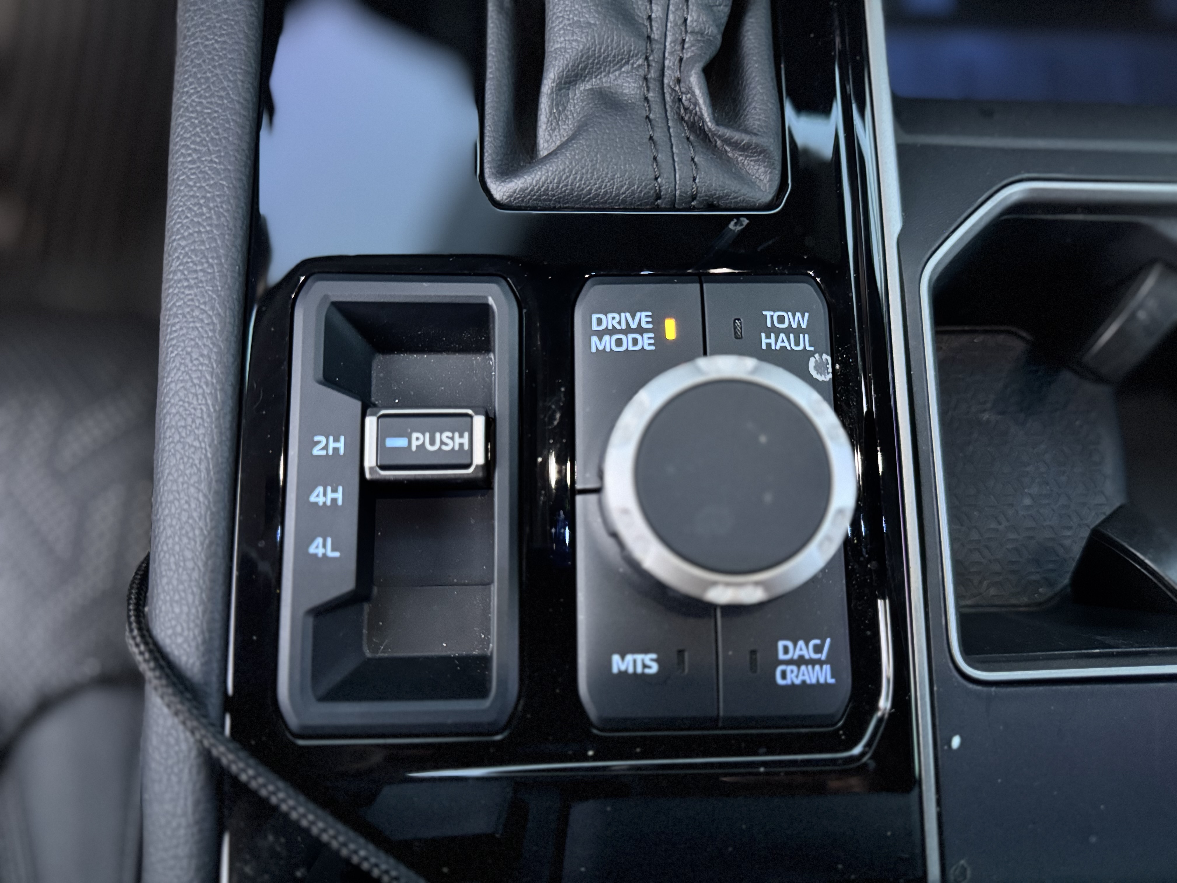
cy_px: 442
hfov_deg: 71.6
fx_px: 816
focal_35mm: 24
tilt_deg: -81.8
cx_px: 588
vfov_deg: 56.8
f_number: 1.78
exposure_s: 1/30
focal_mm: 6.76
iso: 1000
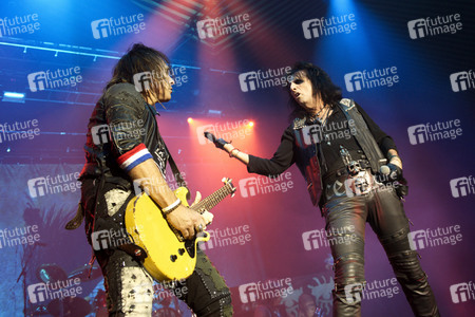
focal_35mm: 27
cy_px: 158
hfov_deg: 67.4
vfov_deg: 47.9
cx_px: 238
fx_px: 356
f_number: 3.5
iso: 1600
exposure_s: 1/250
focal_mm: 27
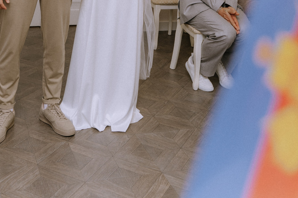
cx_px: 114
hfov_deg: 34.3
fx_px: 480
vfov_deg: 20.5
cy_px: -86
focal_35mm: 58
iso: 250
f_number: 3.5
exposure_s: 1/100
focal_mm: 29
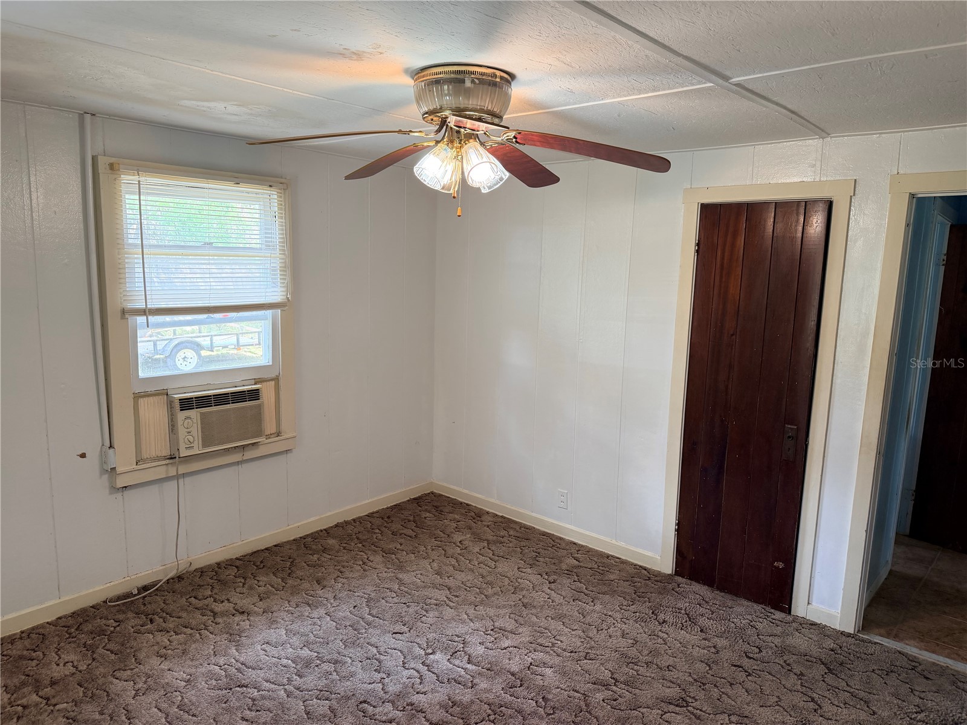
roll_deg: -1.0
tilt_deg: -9.5
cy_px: 362
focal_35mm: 24
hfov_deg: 71.6
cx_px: 484
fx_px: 670
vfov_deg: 56.8
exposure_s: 1/125
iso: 160
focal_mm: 6.76
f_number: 1.78
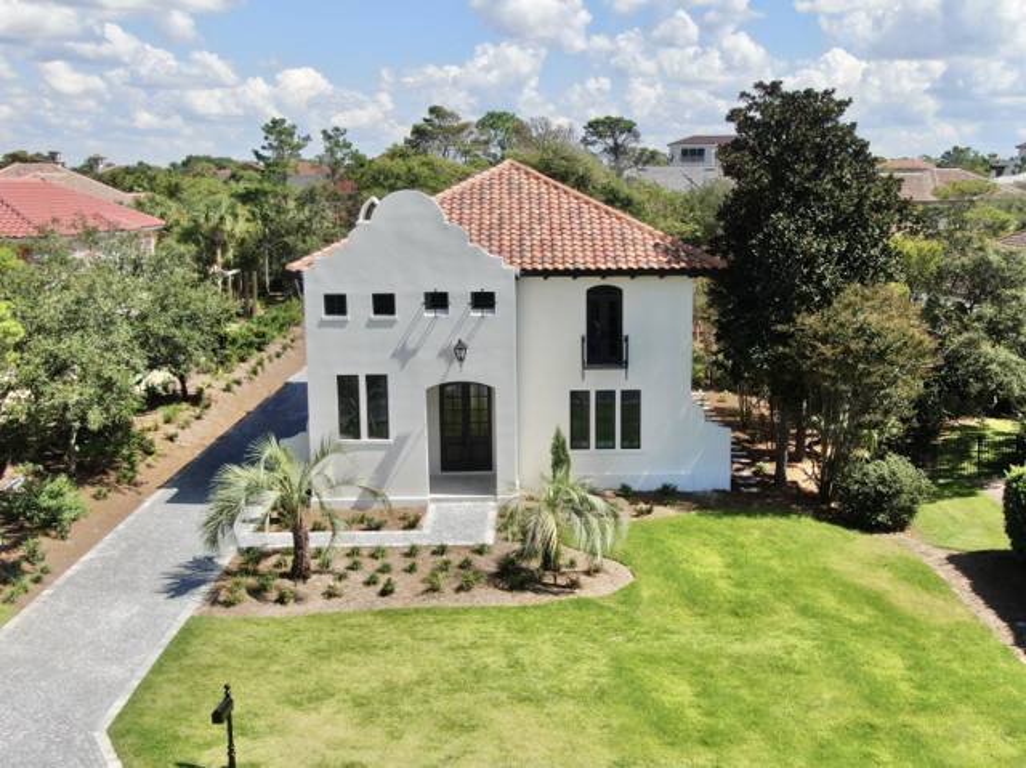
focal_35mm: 29
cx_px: 513
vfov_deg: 48.2
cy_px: 384
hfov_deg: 61.7
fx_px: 859
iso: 100
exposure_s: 1/1250
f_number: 3
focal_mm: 5
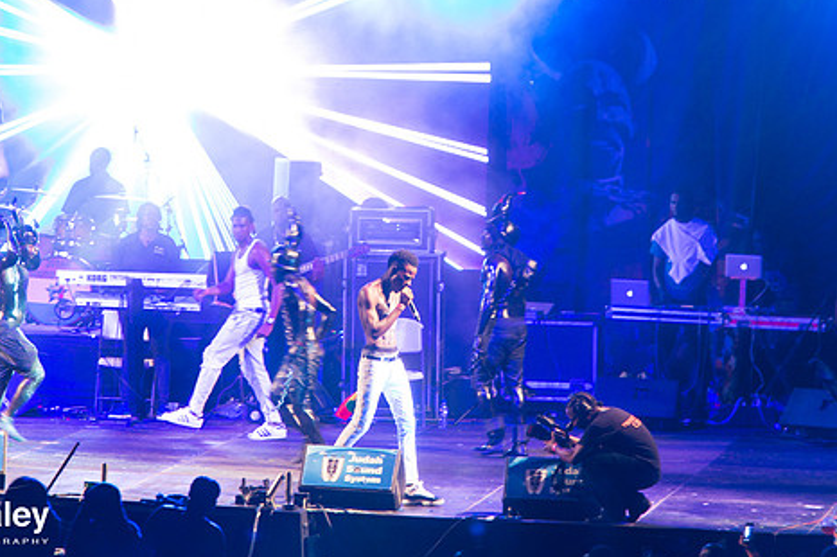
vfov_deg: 4.4
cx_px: 410
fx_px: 7225
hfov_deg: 6.6
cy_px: 221
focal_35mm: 311
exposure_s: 1/60
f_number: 5.6
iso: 2500
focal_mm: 250
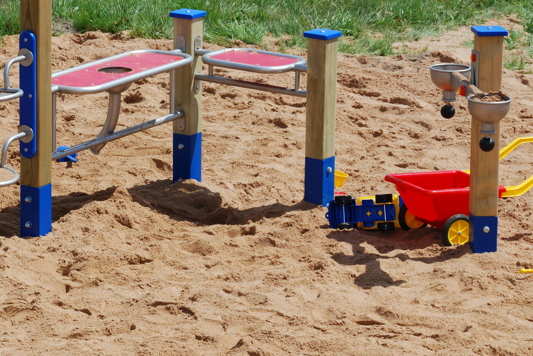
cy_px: 116
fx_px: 2872
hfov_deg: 10.6
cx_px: 187
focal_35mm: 194
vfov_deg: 7.1
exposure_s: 1/200
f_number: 11
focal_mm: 70
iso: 100
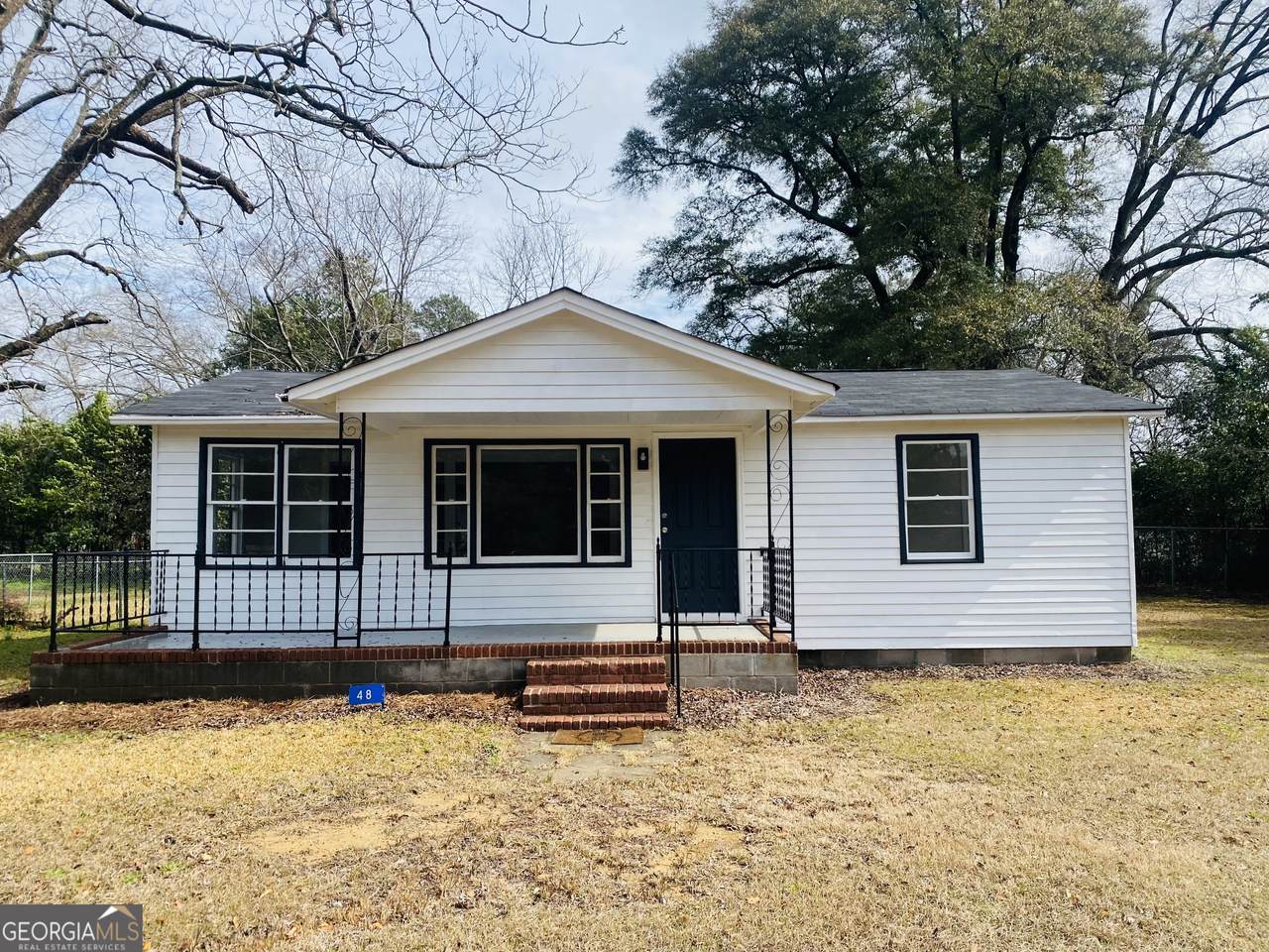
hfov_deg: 67.3
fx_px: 953
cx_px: 634
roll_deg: +1.8
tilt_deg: +1.2
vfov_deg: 53.1
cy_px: 476
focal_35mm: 26
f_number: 1.8
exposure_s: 1/2755
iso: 32
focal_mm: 4.25
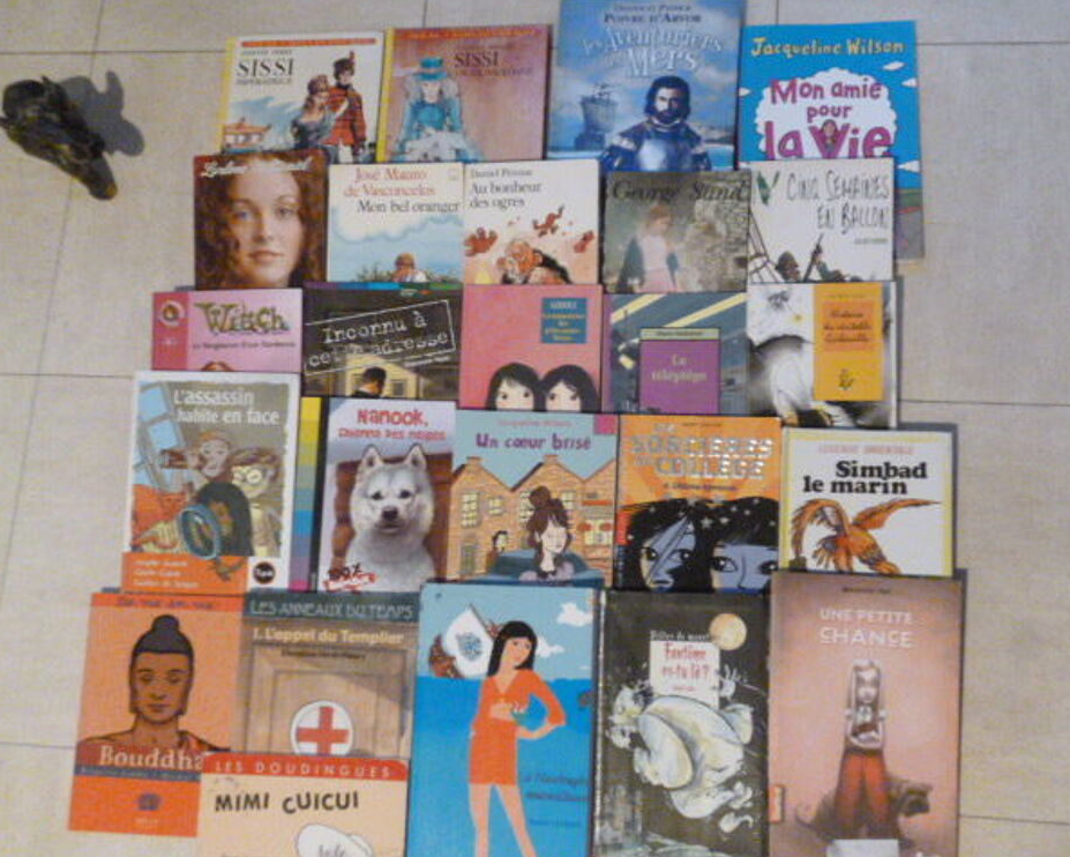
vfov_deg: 37.3
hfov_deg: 45.8
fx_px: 1267
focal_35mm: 40
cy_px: 426
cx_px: 562
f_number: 3.2
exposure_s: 1/8
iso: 1250
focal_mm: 6.8
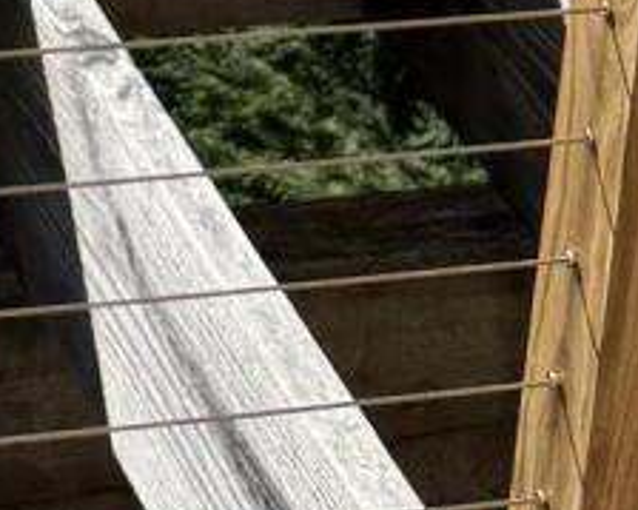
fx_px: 3945
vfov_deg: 6.5
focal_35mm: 209
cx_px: -675
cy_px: -1205
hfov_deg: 8.7
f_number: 1.78
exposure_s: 1/4673
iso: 80
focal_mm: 6.76
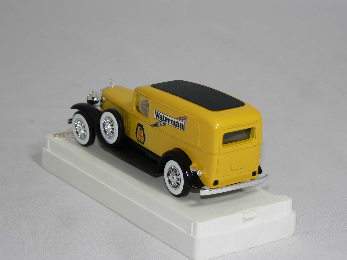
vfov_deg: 12.5
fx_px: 1193
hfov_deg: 16.6
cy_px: 130
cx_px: 174
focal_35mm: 119
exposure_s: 1/60
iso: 80
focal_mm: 19.9
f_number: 3.2
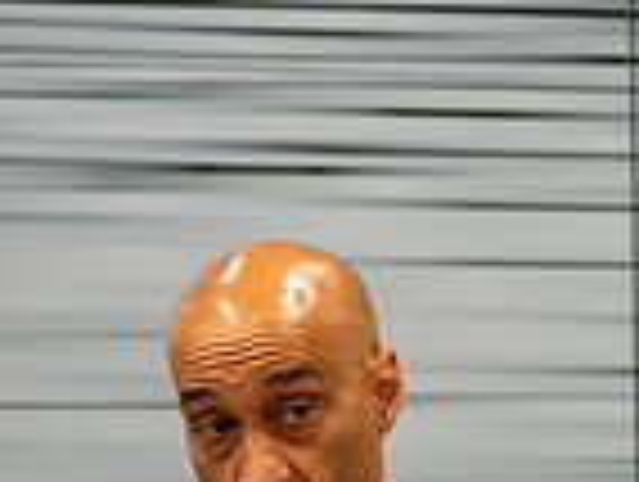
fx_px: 8691
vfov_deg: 3.2
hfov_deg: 4.2
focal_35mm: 470
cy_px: 653
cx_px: 1053
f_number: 4
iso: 1600
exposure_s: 1/100
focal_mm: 120
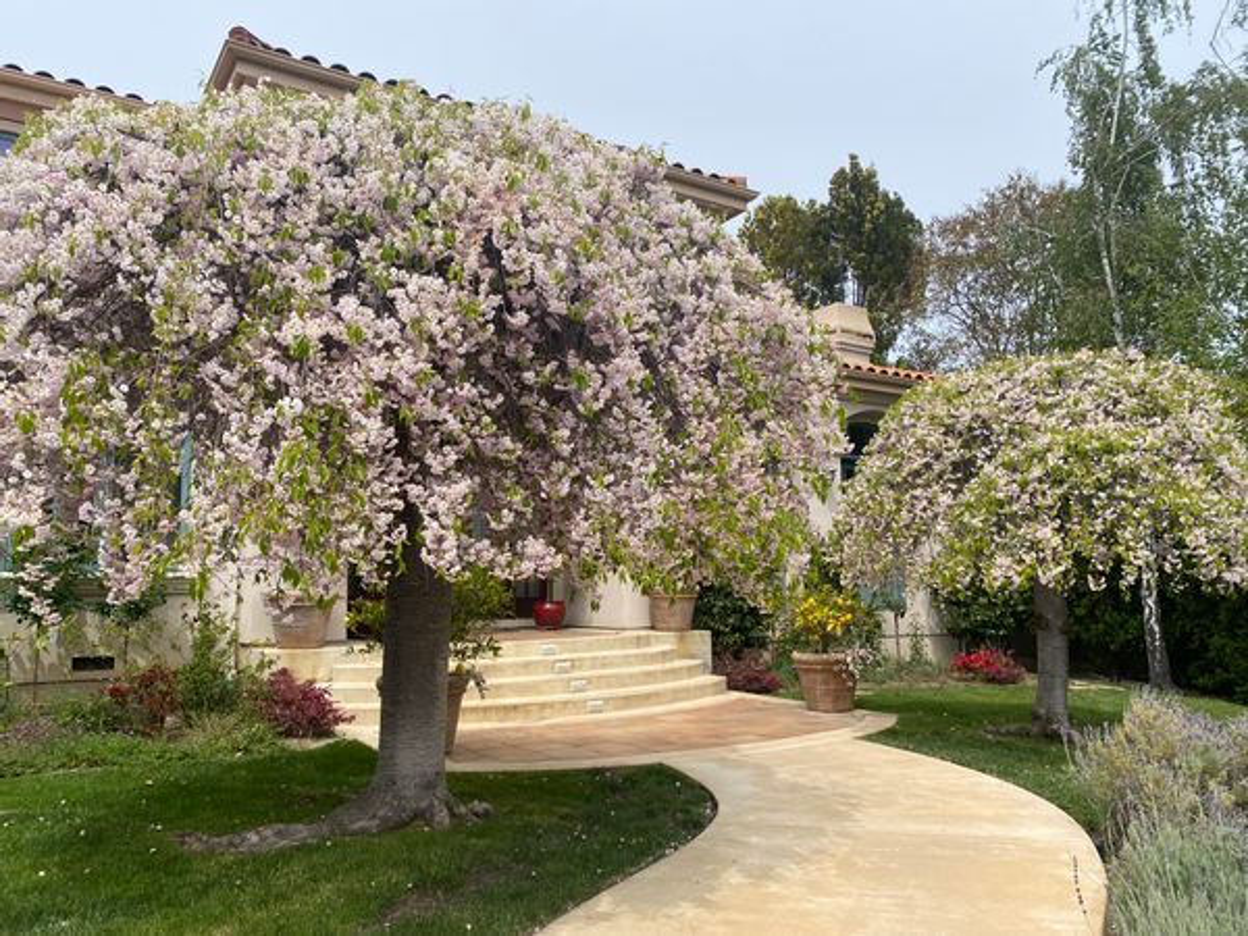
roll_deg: +0.3
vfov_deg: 53.1
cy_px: 468
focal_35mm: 26
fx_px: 937
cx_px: 624
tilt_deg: +6.7
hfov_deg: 67.3
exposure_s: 1/2688
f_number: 1.8
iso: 32
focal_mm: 4.25
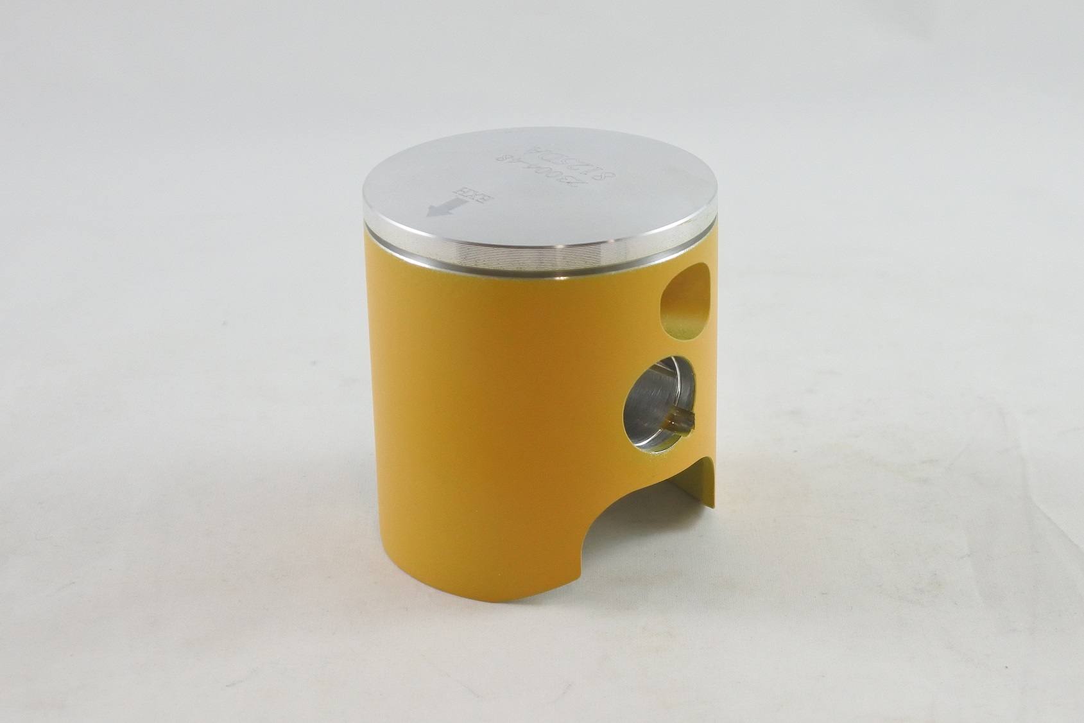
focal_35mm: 49
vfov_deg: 27.5
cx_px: 542
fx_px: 1475
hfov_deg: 40.3
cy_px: 362
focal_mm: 18.4
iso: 400
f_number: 4.5
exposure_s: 1/125
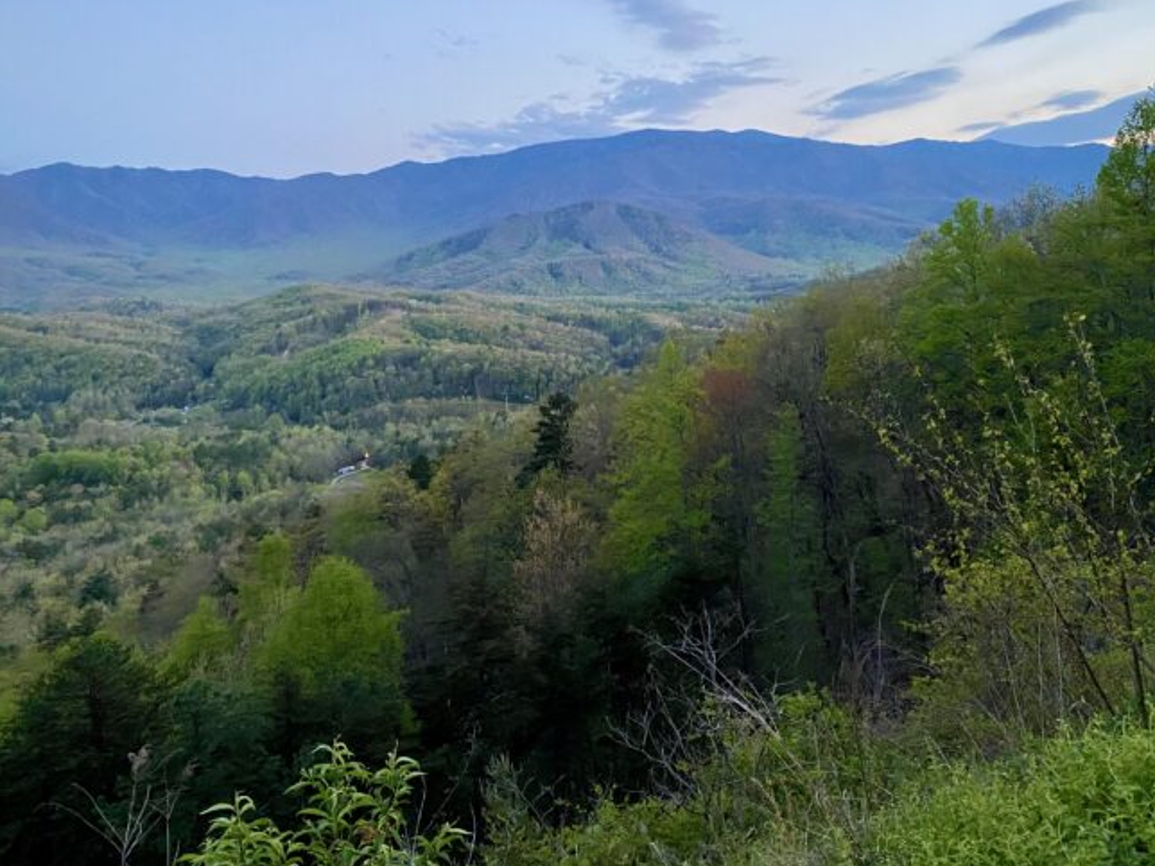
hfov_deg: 58.3
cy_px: 355
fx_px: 1034
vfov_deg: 45.2
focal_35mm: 31
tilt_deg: -5.0
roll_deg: +1.5
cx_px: 601
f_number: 1.8
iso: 400
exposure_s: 1/60
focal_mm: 4.25
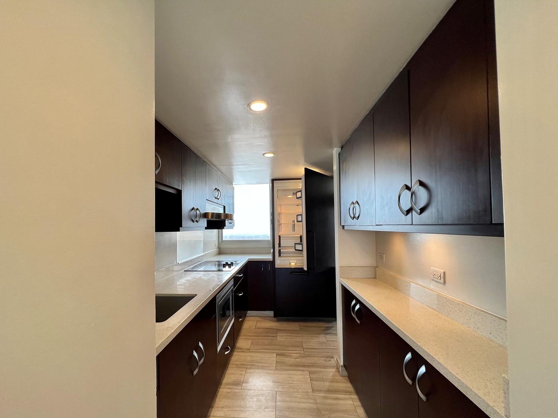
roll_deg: +1.0
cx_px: 260
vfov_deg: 85.5
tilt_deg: +0.7
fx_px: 226
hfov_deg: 101.9
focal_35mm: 14
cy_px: 223
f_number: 1.8
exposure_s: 1/120
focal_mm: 1.57
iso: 80
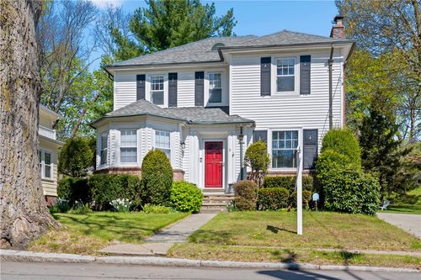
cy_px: 140
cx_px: 210
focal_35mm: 35
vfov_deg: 37.8
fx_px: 409
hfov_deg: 54.5
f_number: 6.3
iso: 125
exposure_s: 1/400
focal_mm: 35
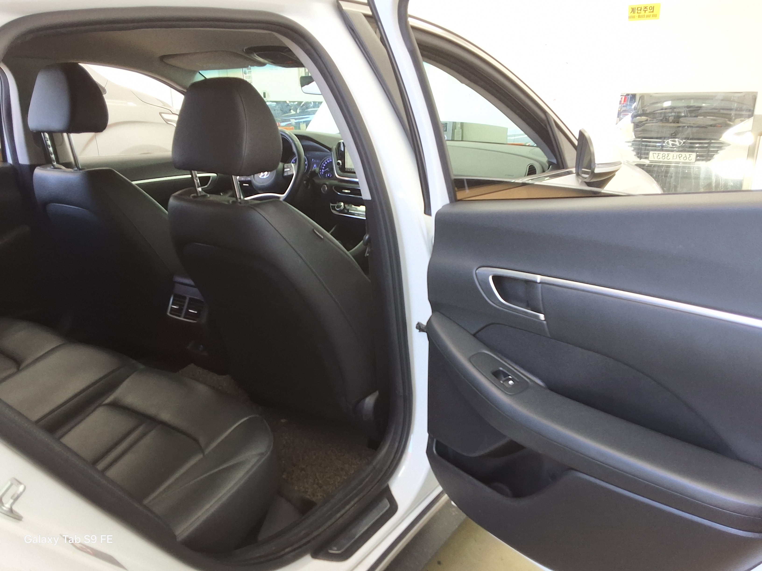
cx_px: 381
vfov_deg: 49.7
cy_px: 286
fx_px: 616
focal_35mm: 28
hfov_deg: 63.4
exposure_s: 1/60
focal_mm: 2.91
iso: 50
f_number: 1.9
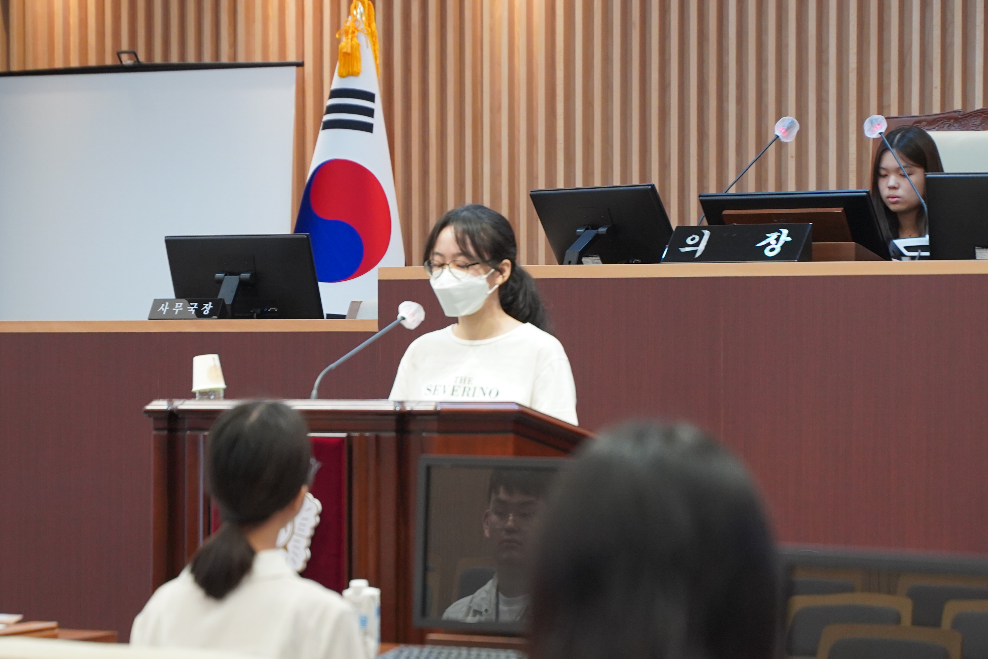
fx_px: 3513
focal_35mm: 128
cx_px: 521
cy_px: 364
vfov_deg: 10.7
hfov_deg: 16.0
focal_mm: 75
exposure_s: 1/160
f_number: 4
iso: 2000
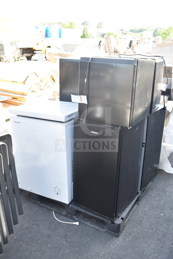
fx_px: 238
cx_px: 86
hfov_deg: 40.0
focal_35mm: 33
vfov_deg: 57.2
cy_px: 130
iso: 200
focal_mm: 22
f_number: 4.5
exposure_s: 1/80
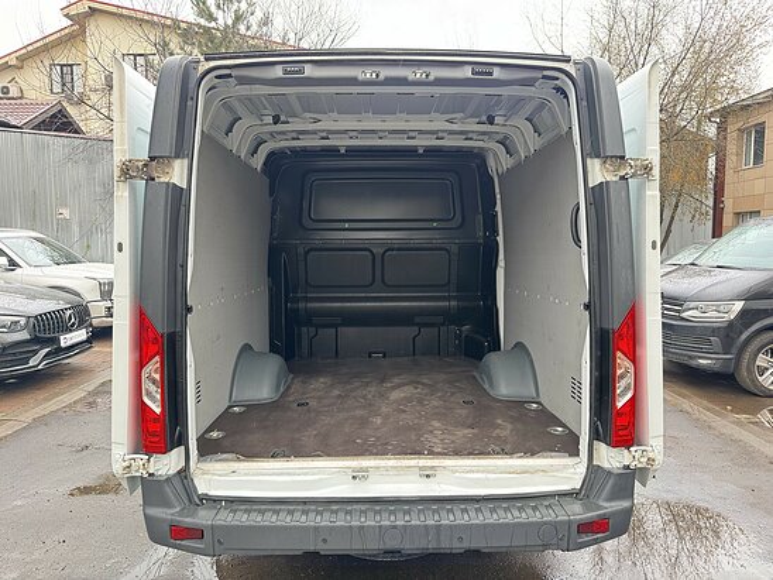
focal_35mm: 24
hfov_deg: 71.6
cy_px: 290
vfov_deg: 56.8
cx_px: 386
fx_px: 536
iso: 200
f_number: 1.78
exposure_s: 1/75
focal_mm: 6.76
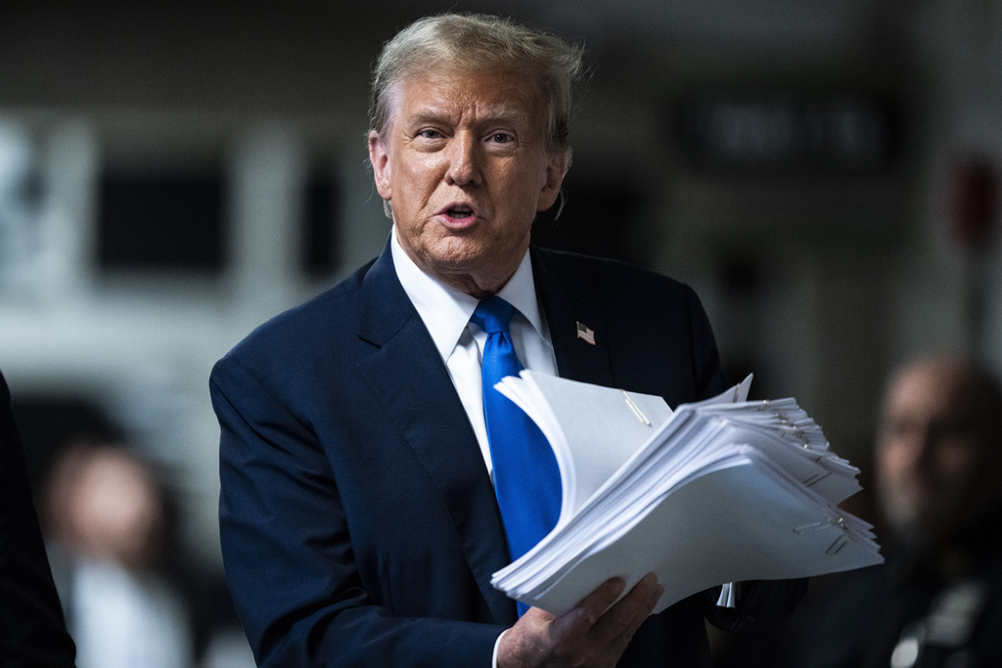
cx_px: 501
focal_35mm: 400
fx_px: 11134
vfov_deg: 3.4
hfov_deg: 5.2
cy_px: 334
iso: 8000
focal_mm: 400
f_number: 2.8
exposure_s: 1/250
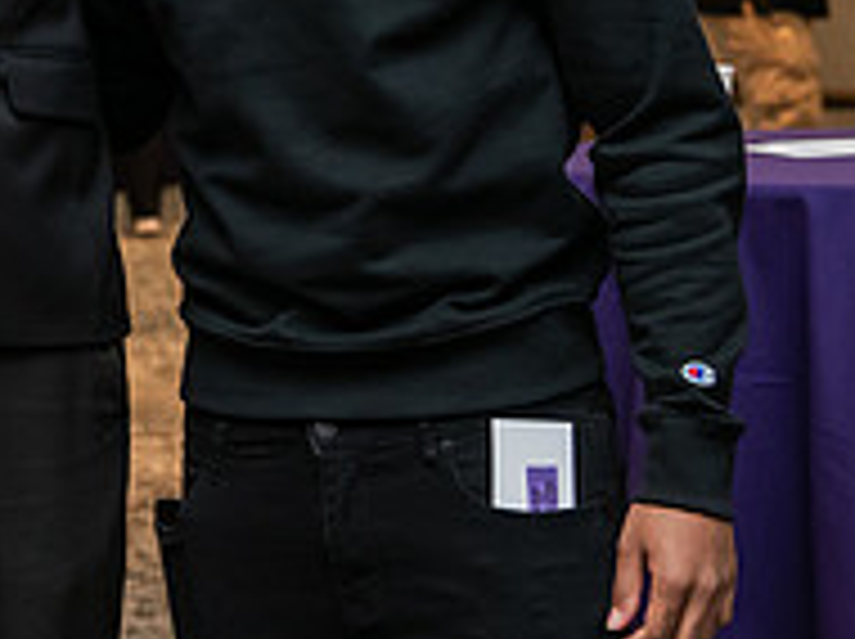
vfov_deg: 10.3
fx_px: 3478
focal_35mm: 141
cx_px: -153
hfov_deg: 13.6
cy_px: -115
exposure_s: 1/160
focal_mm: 48
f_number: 3.5
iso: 1600
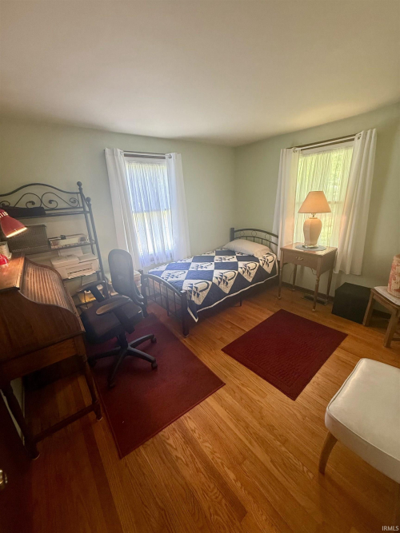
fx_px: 216
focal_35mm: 14
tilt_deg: -17.4
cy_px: 266
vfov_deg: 102.1
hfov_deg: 85.7
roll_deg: +2.6
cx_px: 200
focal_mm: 2.22
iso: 200
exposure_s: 1/60
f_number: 2.2
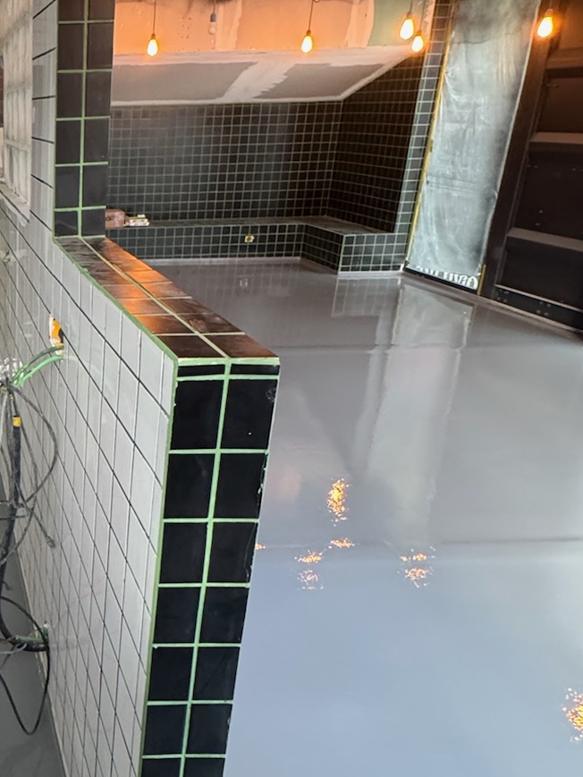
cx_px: -63
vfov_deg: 55.3
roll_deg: +1.2
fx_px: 741
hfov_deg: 36.2
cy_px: 355
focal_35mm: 33
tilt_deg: -17.7
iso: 320
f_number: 2.2
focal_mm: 2.22
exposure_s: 1/50
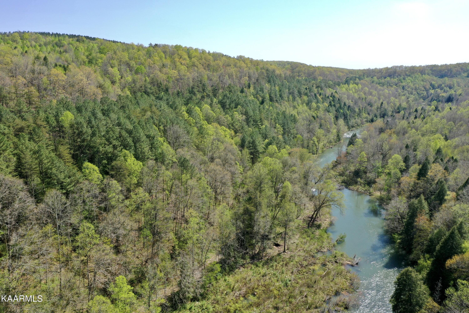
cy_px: 156
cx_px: 234
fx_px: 365
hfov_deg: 65.5
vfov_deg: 46.4
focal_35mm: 28
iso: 100
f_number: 5
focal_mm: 10.26
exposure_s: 1/100
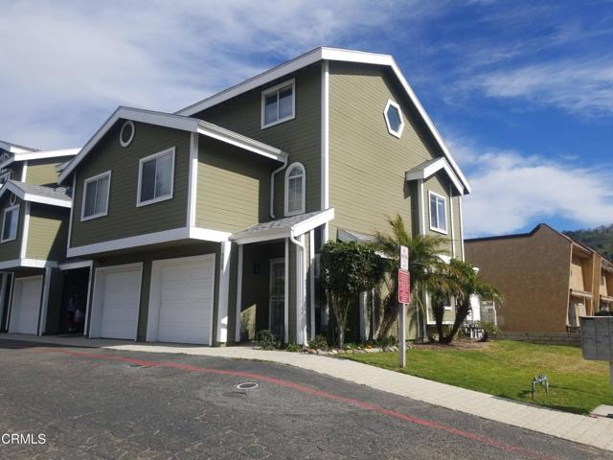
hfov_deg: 67.3
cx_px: 306
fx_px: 460
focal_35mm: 26
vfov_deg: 53.1
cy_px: 230
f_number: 1.7
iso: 50
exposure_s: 1/5000
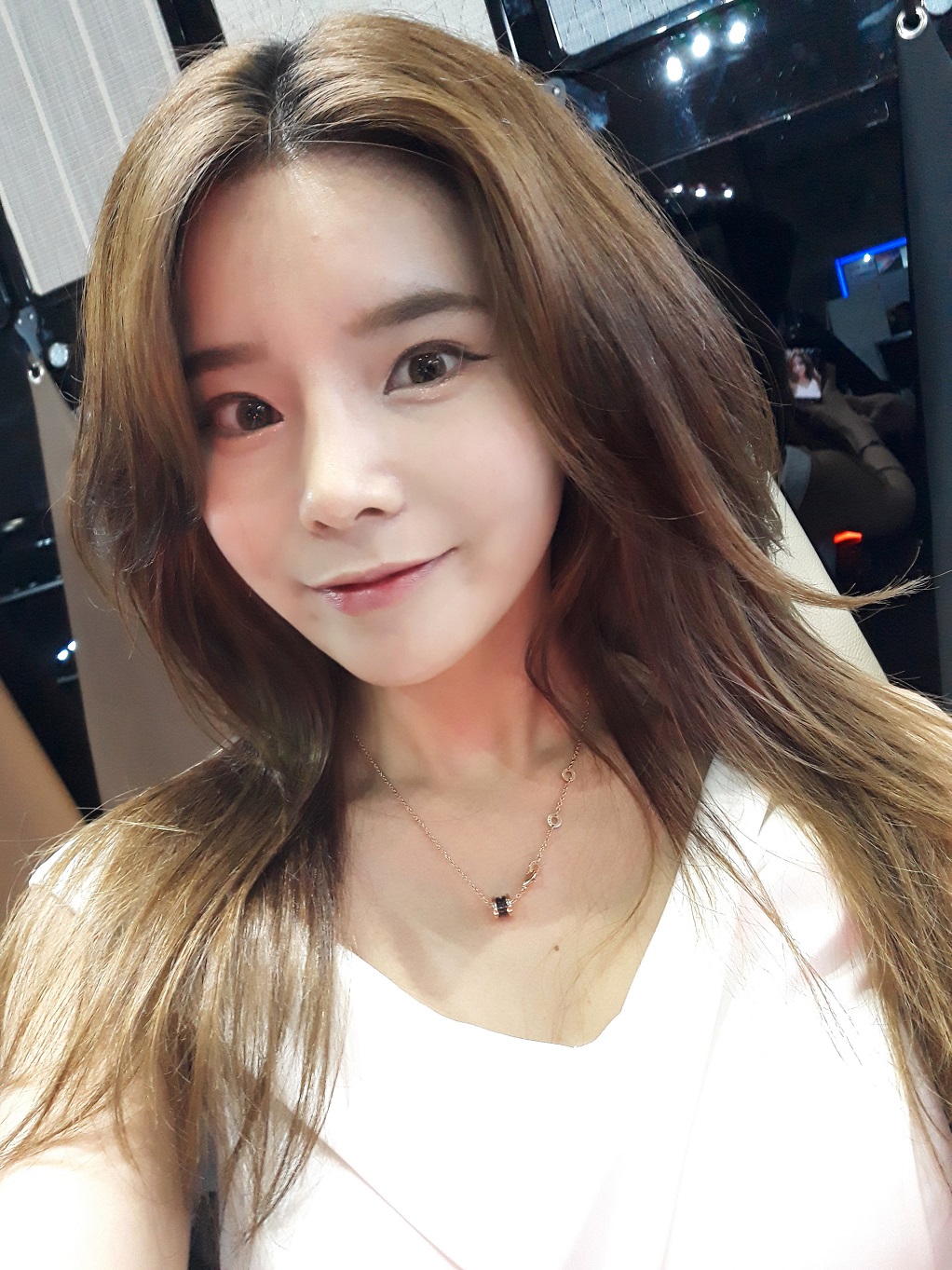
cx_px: 476
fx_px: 1027
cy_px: 635
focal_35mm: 28
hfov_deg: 49.7
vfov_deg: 63.4
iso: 320
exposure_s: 1/20
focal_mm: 3.34
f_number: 1.9
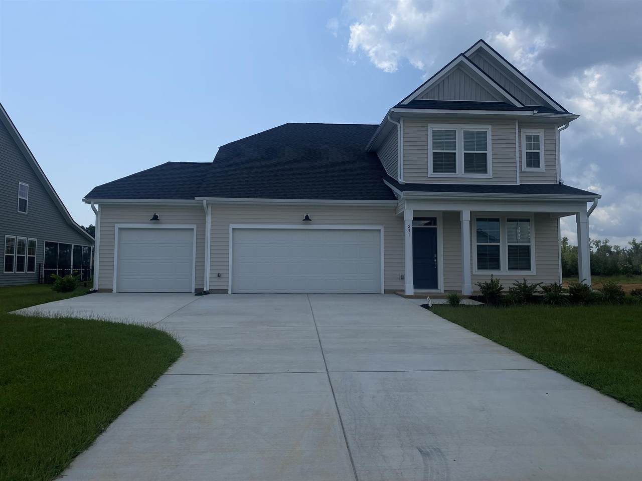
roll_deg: -0.1
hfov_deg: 67.3
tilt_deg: +4.1
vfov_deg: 53.1
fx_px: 482
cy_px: 240
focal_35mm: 26
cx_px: 321
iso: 32
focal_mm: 4.25
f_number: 1.8
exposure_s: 1/8197
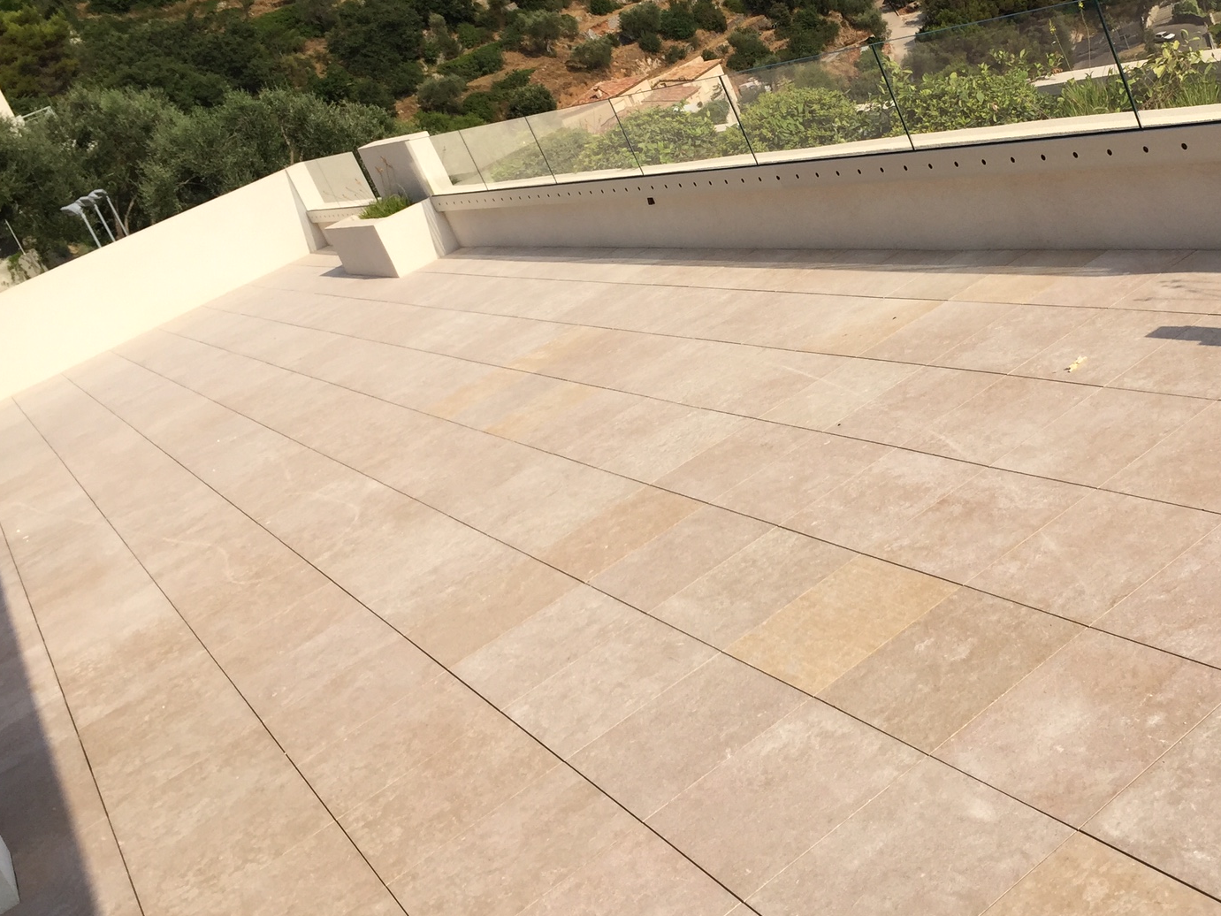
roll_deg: +21.2
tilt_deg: -13.2
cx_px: 836
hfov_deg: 43.1
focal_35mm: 43
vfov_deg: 33.2
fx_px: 1517
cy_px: 269
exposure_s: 1/2475
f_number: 2.2
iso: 32
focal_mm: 4.15
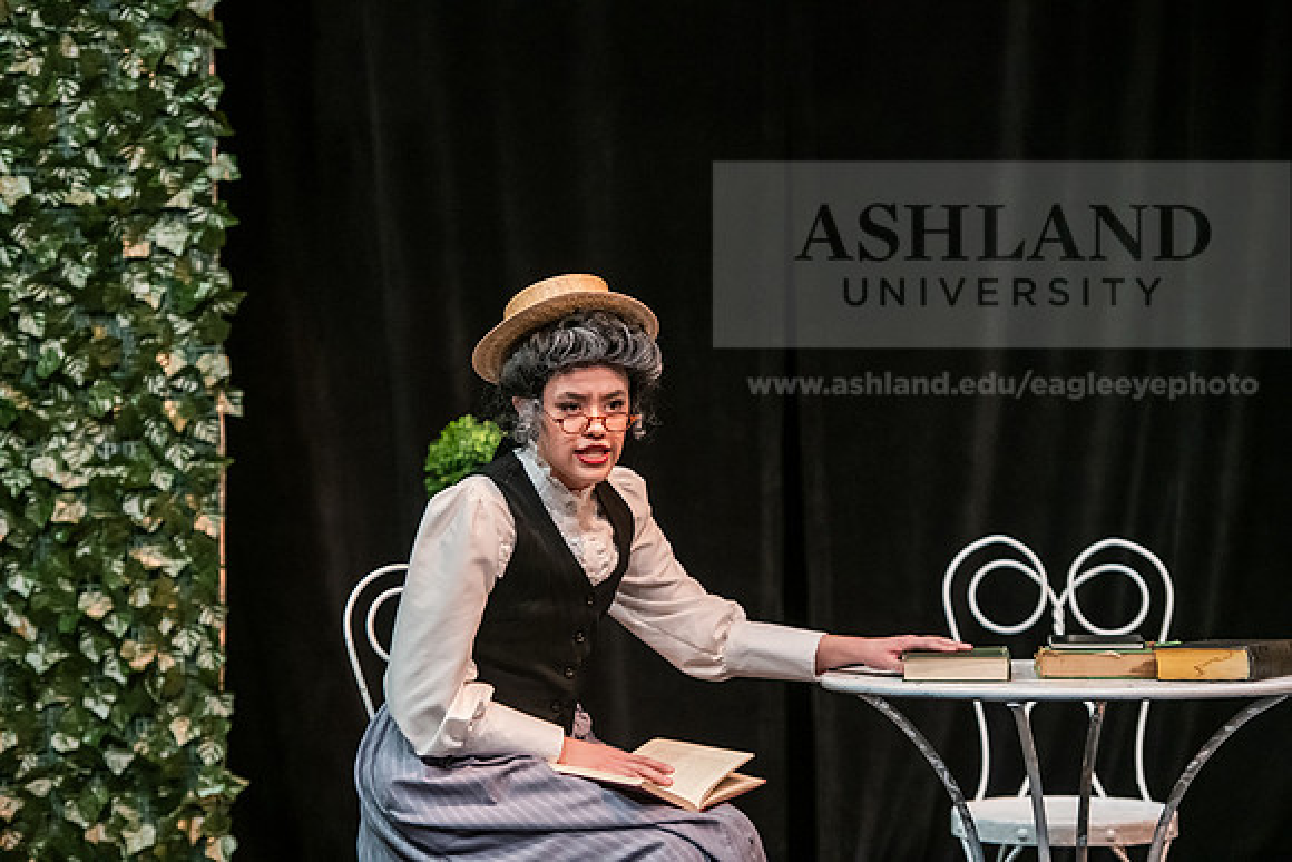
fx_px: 4846
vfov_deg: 10.2
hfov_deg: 15.2
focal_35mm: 135
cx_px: 646
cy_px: 431
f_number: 3.2
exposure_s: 1/200
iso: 3200
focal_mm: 135
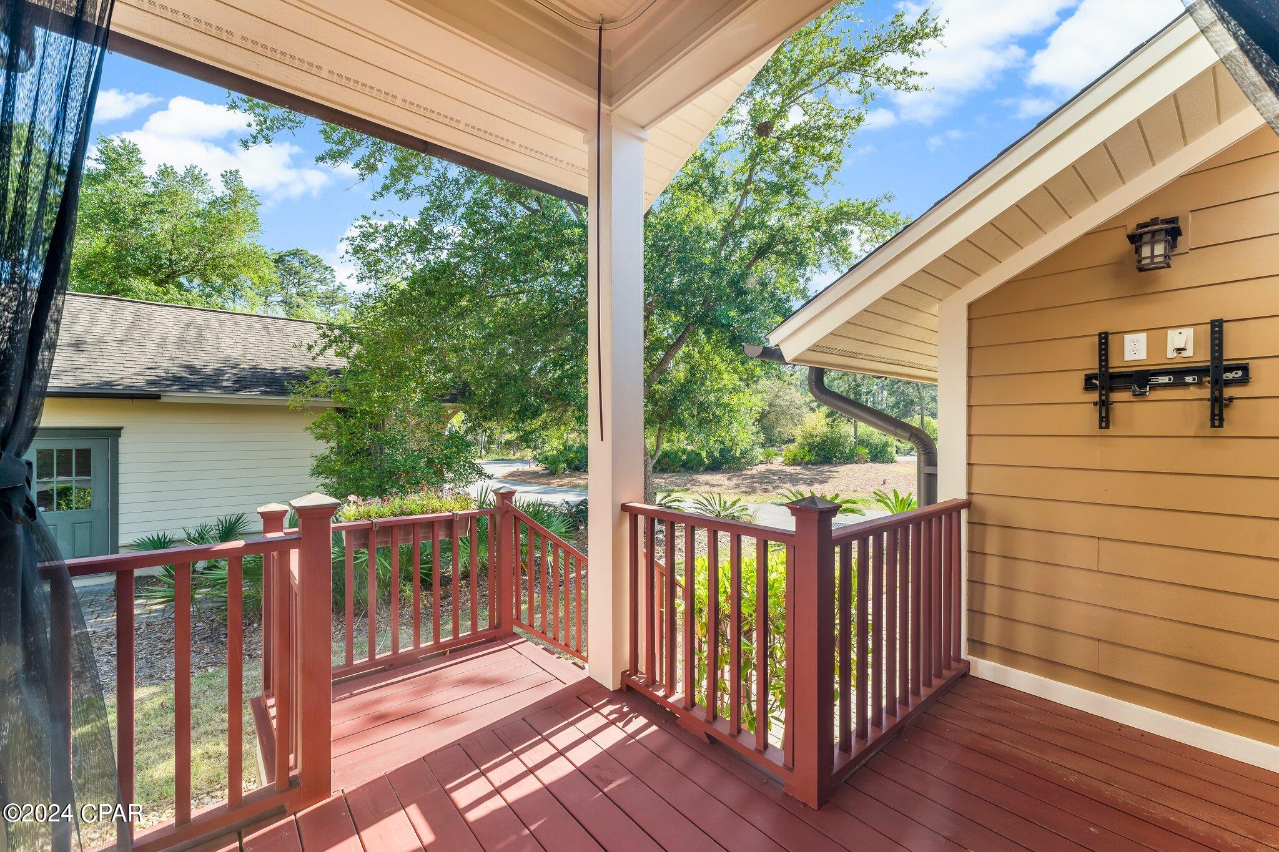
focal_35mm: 14
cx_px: 640
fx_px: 497
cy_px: 426
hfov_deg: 104.3
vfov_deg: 81.2
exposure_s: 1/100
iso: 200
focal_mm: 14
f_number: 8
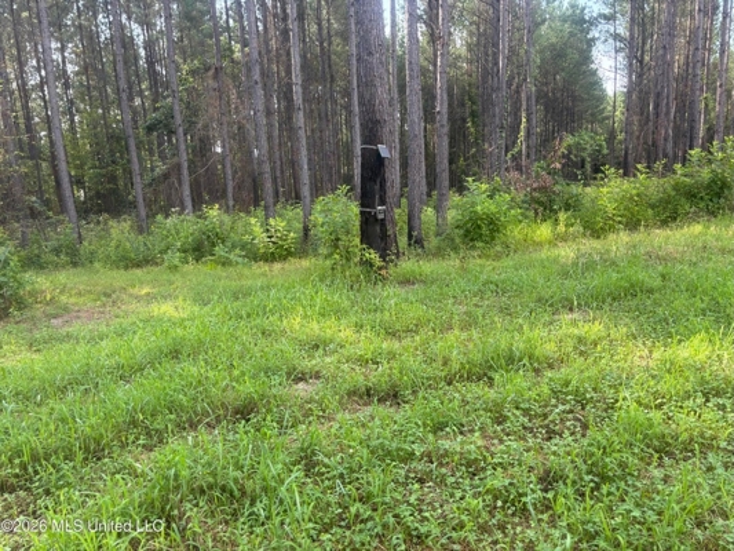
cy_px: 276
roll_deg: +2.7
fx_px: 551
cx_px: 367
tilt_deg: -10.9
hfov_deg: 67.3
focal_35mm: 26
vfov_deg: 53.1
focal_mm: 5.96
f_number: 1.6
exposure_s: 1/301
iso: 50
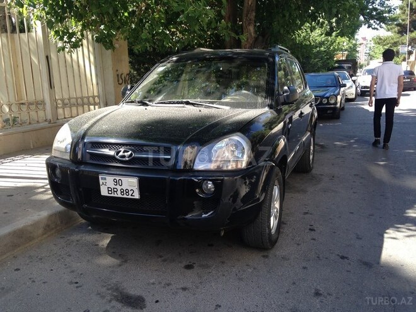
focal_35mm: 33
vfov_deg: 42.9
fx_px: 397
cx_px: 208
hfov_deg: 55.4
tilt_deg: -11.9
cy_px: 156
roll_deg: +1.9
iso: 50
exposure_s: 1/197
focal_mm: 4.12
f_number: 2.4
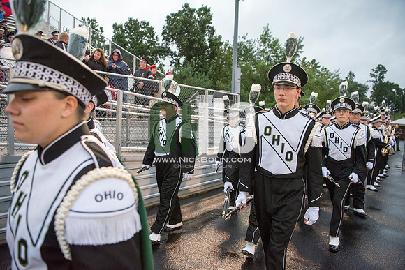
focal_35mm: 24
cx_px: 202
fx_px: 270
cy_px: 135
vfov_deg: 53.2
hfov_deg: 73.7
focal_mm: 24
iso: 2000
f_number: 3.2
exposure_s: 1/800
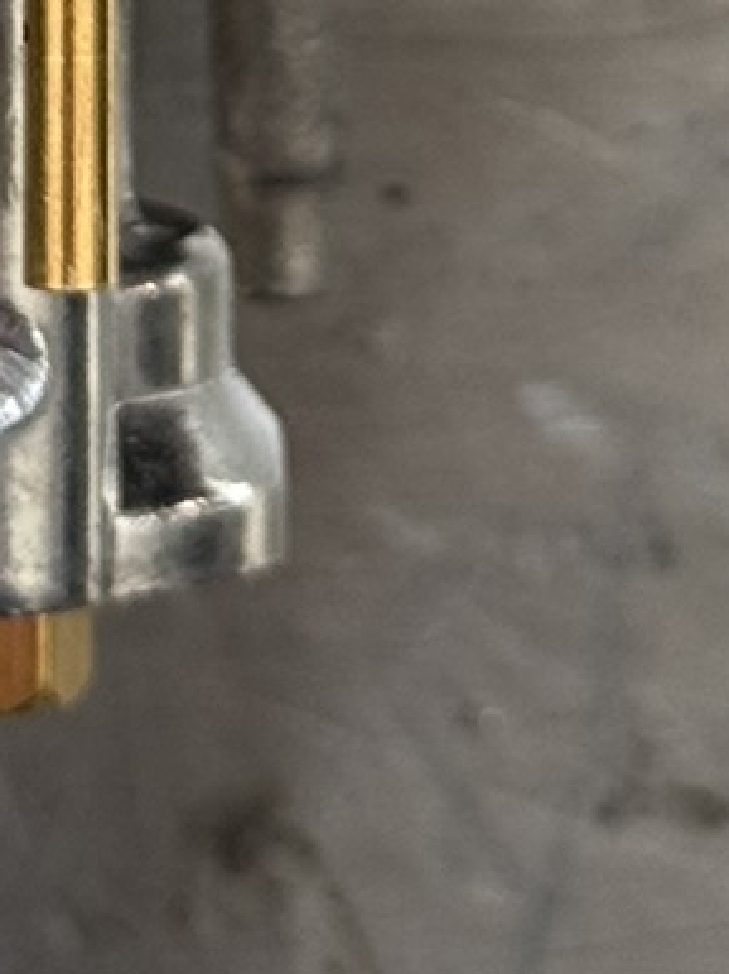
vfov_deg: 7.5
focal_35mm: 255
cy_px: -989
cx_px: -3
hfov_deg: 5.8
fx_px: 7168
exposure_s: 1/100
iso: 80
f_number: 1.78
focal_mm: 6.76
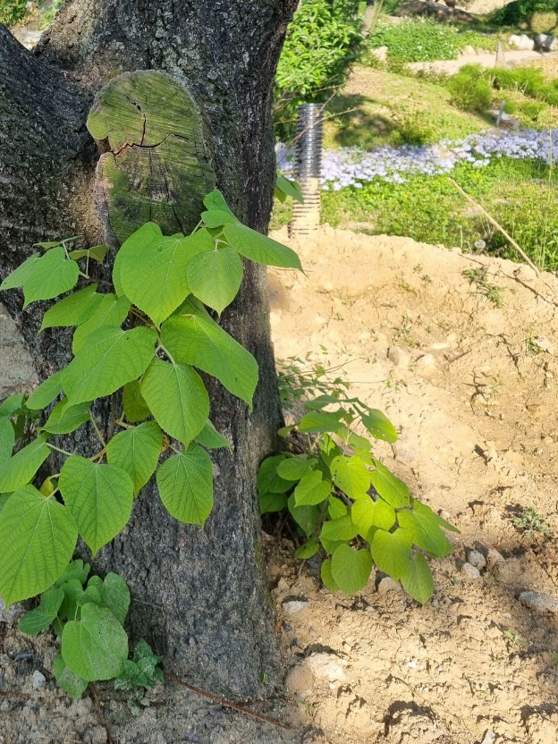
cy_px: 212
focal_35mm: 40
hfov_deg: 35.4
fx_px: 860
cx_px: 160
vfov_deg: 45.6
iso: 50
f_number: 1.8
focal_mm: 5.4
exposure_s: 1/1429
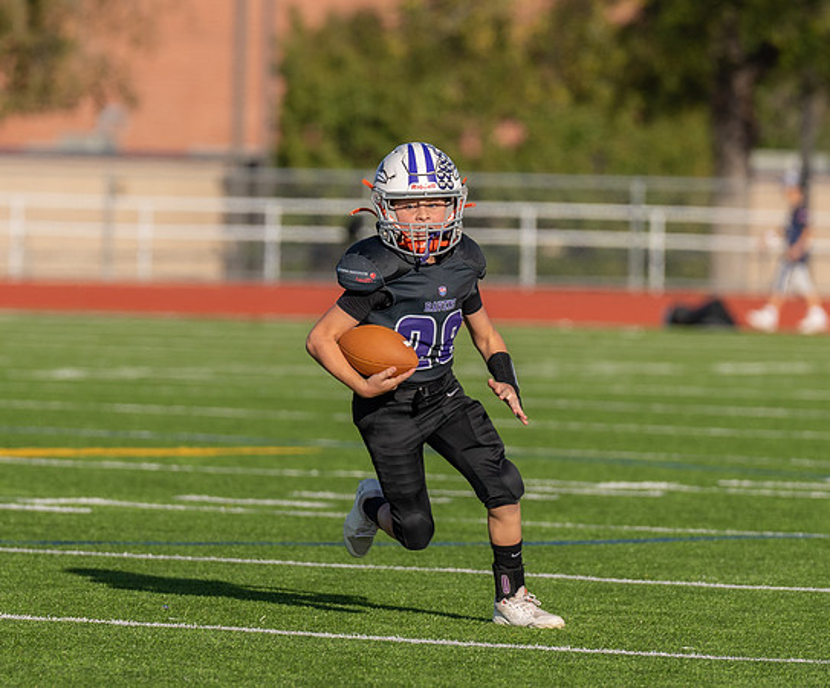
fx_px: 12050
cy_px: 438
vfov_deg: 3.3
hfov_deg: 3.9
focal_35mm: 484
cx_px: 345
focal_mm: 200
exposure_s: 1/1600
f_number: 3.2
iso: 125
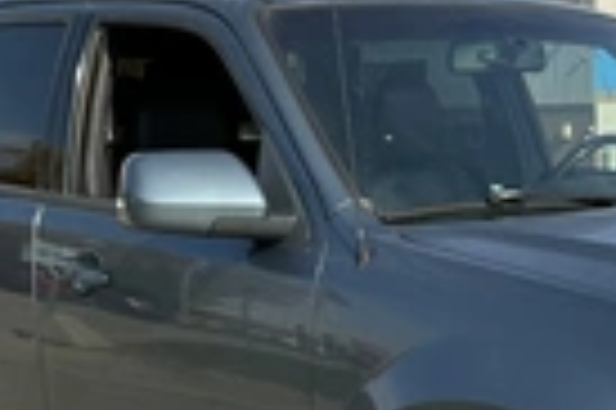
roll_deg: +0.6
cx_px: 576
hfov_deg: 23.2
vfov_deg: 15.8
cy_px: 392
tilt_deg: -8.9
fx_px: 1453
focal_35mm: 85
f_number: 1.8
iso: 25
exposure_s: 1/1730
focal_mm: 3
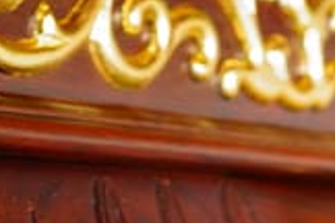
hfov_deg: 7.9
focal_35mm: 259
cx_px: 337
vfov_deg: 5.0
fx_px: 2410
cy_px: 741
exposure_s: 1/60
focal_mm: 35
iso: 400
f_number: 4
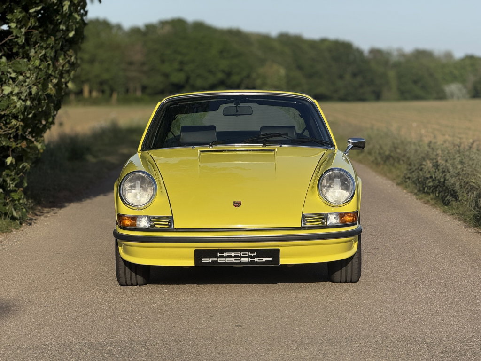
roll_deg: -0.1
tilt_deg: -2.6
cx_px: 240
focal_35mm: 120
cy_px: 180
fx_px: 1667
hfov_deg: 16.4
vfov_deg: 12.3
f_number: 2.8
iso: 50
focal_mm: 15.66
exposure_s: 1/2525
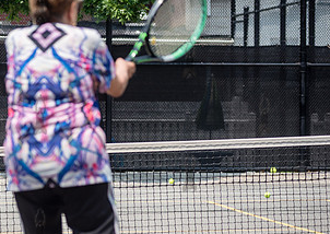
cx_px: 5
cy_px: 124
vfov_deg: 5.4
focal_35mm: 265
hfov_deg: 7.6
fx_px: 2477
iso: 200
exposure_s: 1/1250
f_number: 4.5
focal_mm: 125
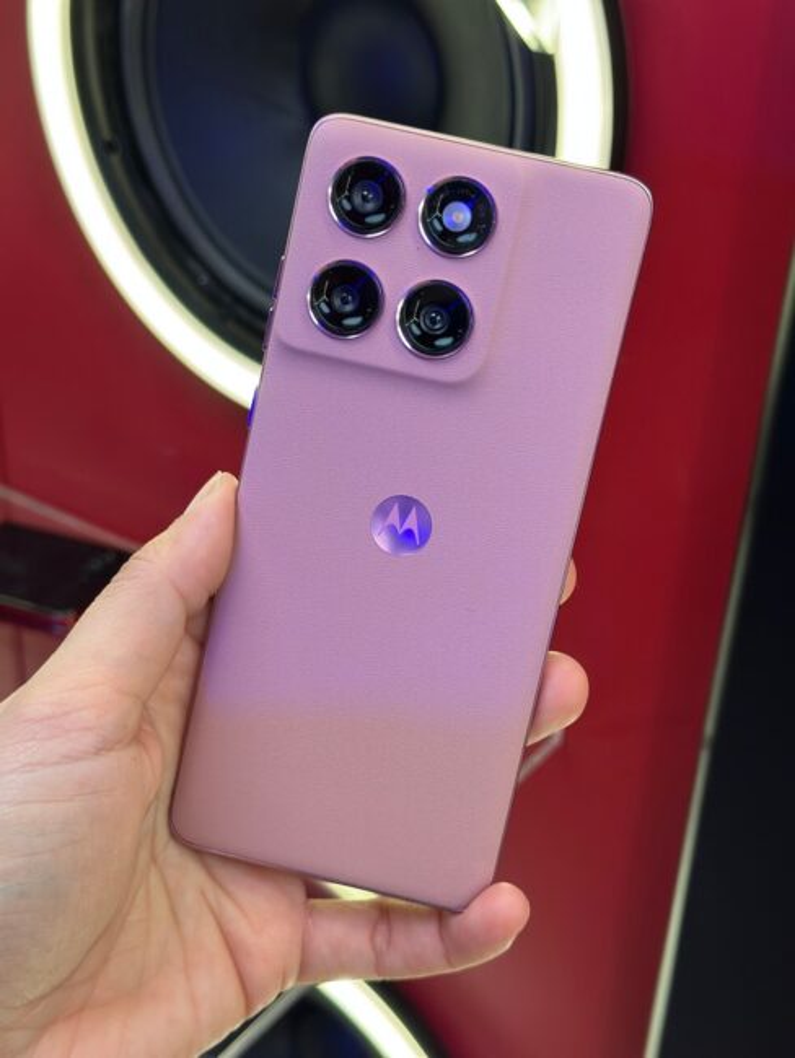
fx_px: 1469
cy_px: 529
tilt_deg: -29.6
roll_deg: -3.0
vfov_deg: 39.6
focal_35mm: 48
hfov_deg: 30.3
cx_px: 398
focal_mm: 6.86
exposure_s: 1/50
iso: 320
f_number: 1.78
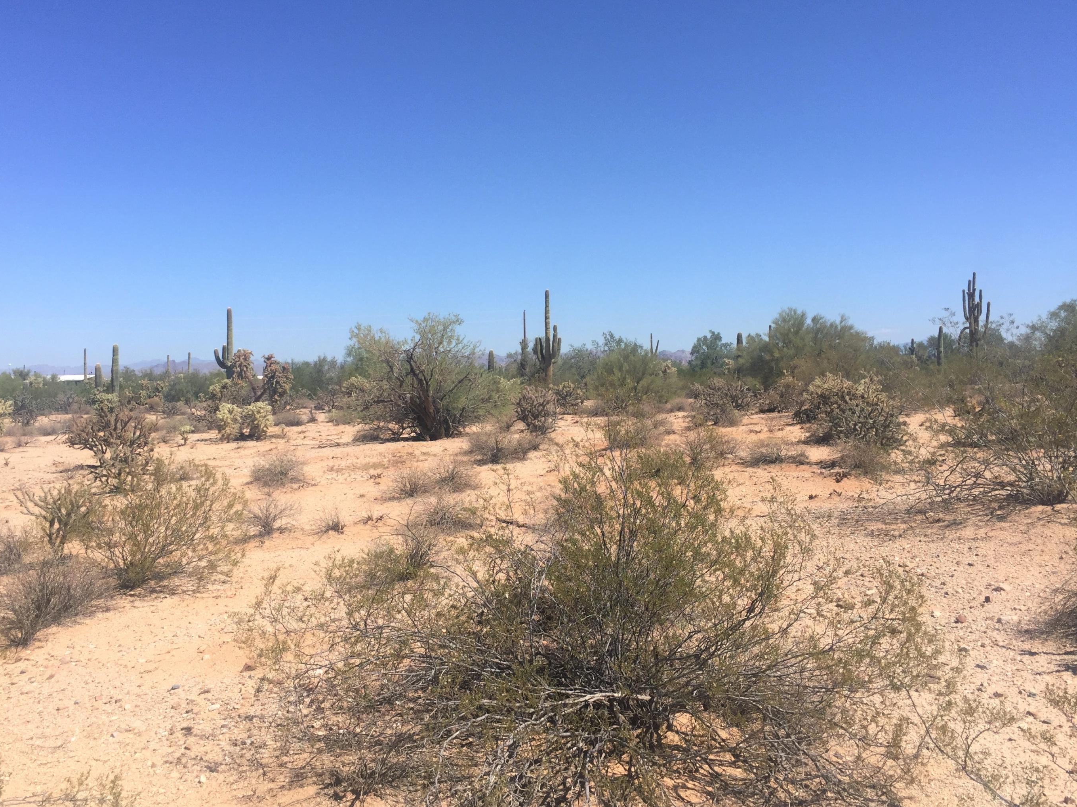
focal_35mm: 32
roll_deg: -0.7
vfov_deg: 44.1
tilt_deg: +0.5
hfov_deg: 56.8
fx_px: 996
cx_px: 509
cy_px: 387
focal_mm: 4.15
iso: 32
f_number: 2.2
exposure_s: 1/2825
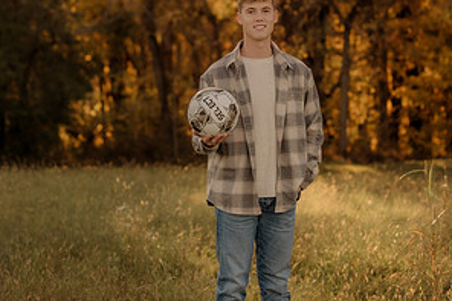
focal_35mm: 114
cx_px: 226
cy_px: 73
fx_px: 1430
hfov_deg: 18.0
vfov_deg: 12.0
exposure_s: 1/1250
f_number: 1.8
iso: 250
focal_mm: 50
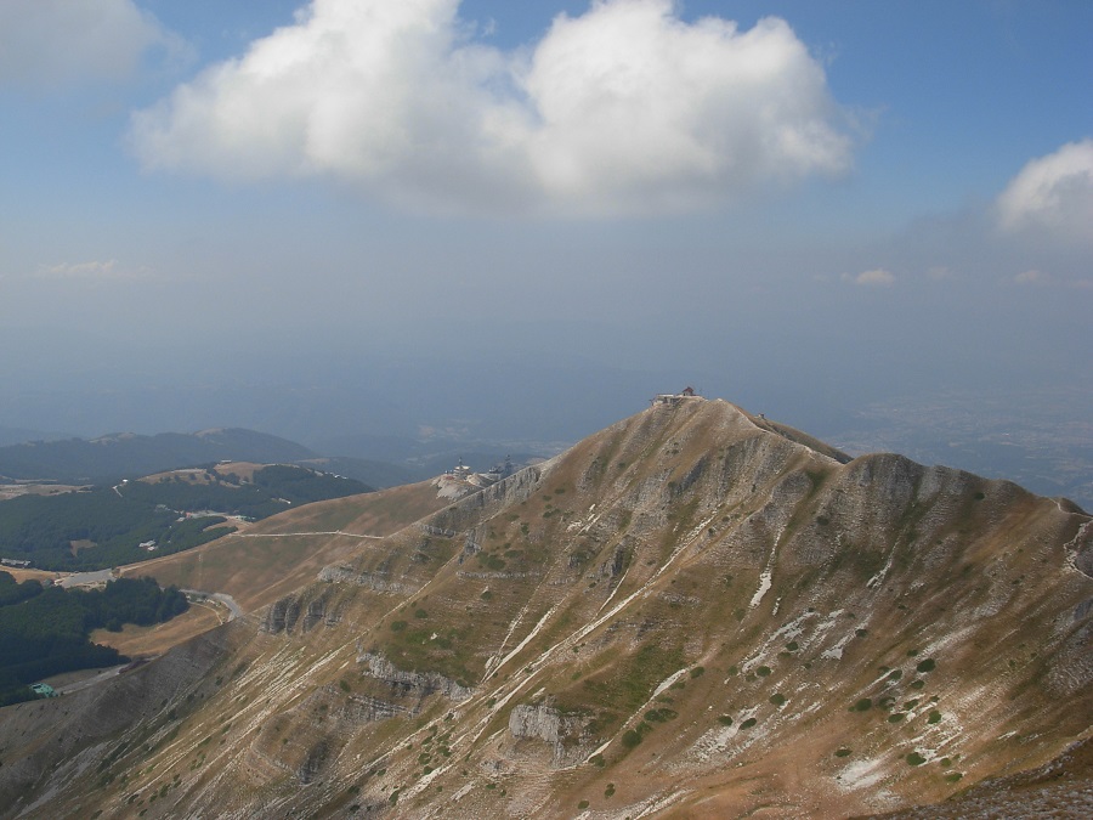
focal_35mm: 38
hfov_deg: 49.0
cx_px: 546
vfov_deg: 37.7
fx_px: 1200
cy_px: 410
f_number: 4.9
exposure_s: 1/939
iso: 79
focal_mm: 6.3
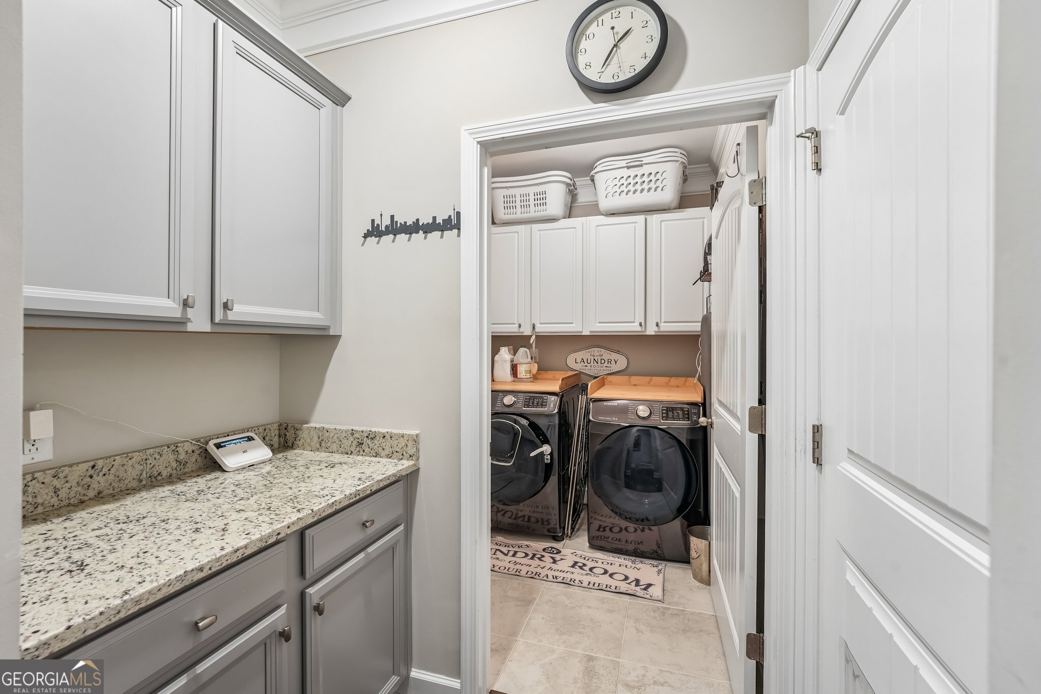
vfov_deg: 81.2
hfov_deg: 104.3
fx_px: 405
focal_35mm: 14
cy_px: 347
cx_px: 520
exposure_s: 1/6
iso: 320
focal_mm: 14
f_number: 8
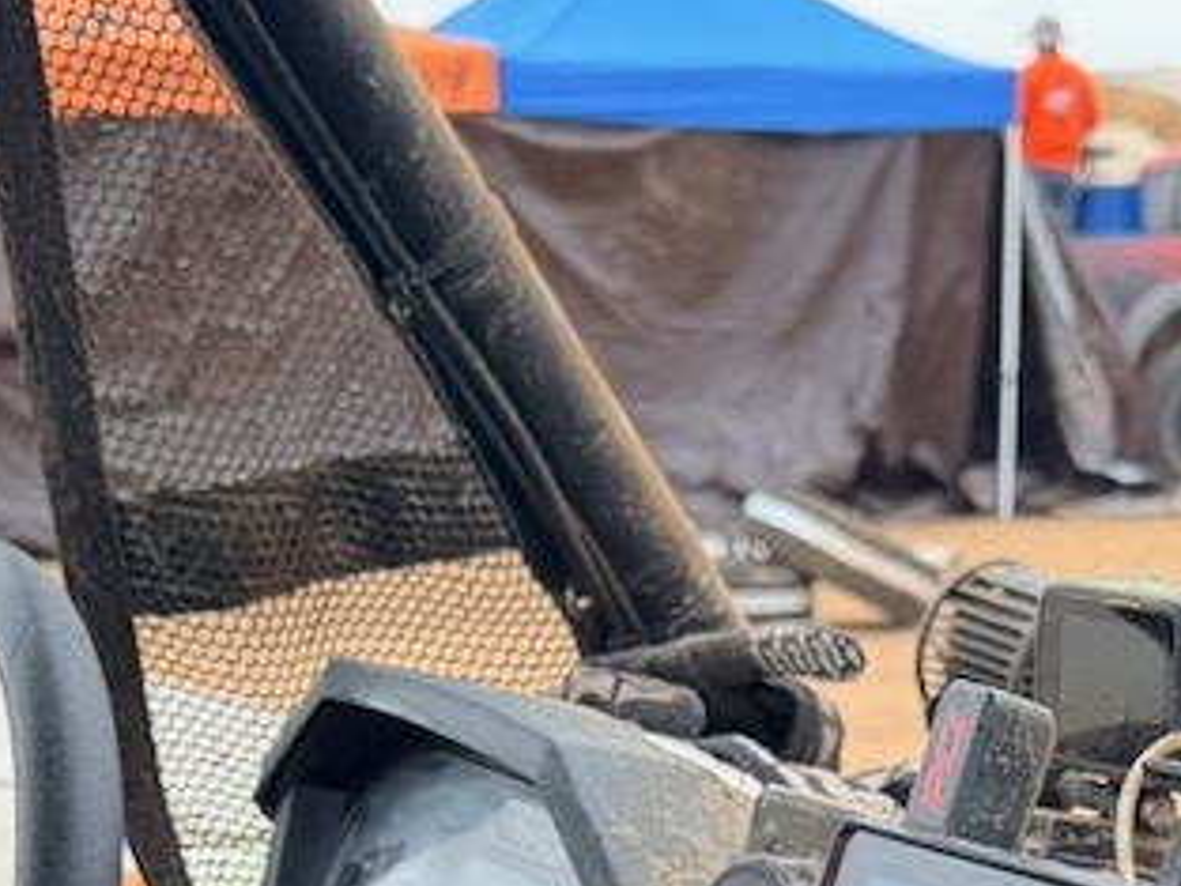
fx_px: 3345
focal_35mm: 98
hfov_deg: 20.0
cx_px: 702
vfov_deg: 13.6
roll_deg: +1.1
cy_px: 1561
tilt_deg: -21.1
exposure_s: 1/355
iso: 80
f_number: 1.78
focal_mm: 6.76
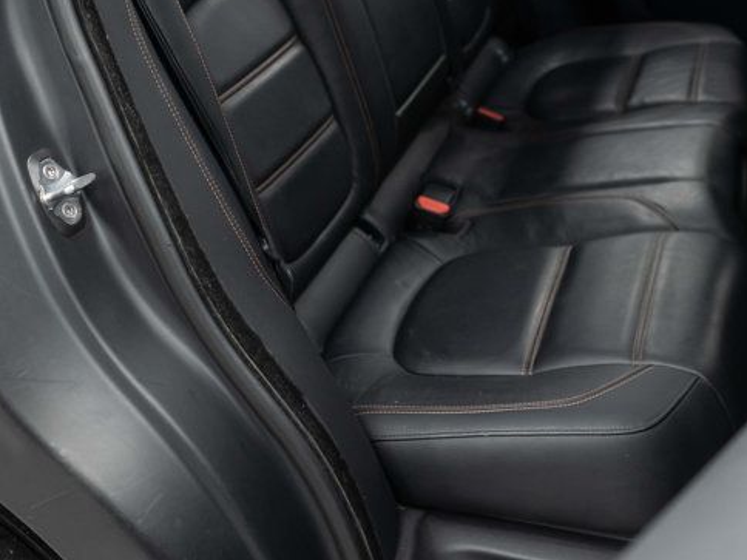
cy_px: 52
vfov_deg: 24.9
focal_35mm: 57
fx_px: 1230
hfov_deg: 33.4
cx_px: 506
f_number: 3.2
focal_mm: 28
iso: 800
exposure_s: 1/40
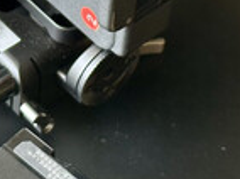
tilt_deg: -46.4
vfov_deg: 7.4
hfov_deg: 10.0
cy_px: -52
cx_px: 92
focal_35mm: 199
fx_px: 1377
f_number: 1.78
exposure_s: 1/60
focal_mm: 6.86
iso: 100
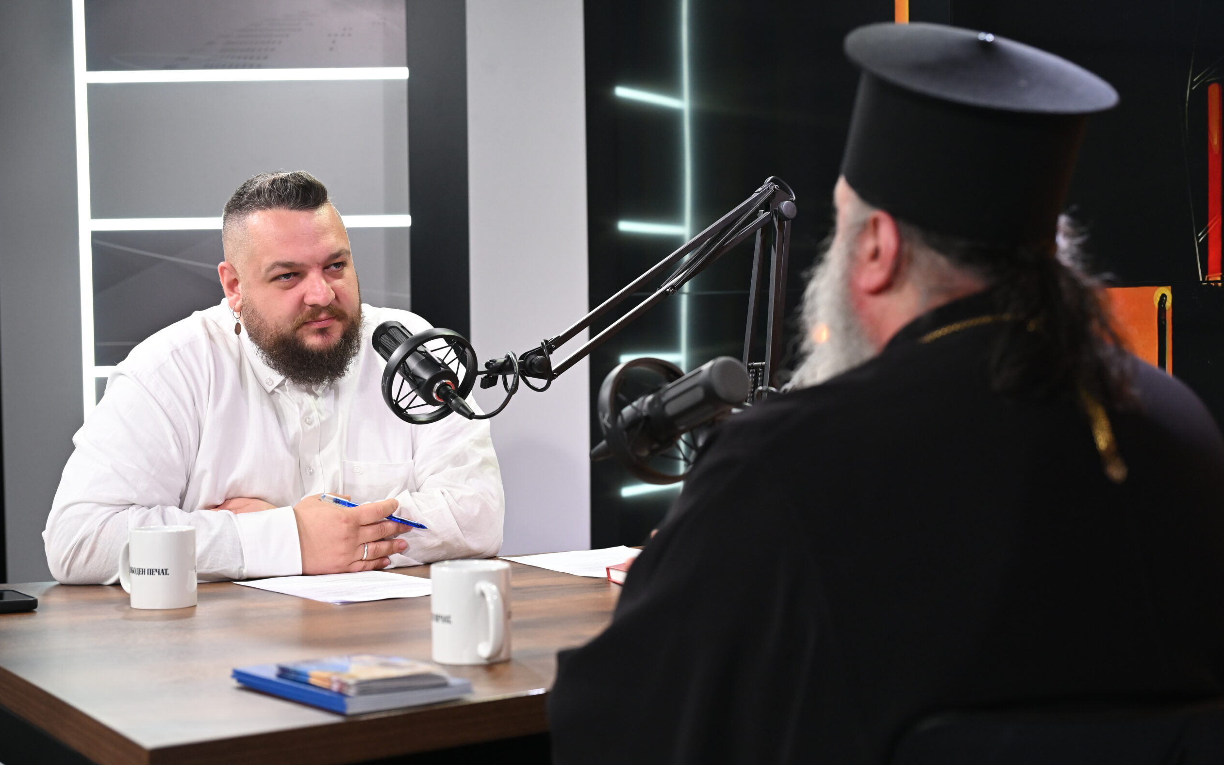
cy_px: 375
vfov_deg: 21.6
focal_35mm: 60
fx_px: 2001
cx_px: 616
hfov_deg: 34.0
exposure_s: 1/250
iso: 2000
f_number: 4
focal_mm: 58
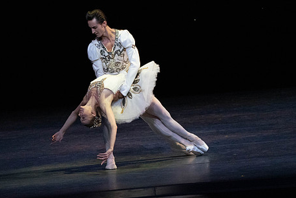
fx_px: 3595
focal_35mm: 437
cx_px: 127
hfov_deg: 4.7
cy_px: 84
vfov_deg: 3.2
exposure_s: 1/500
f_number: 11
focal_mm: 345
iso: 20000
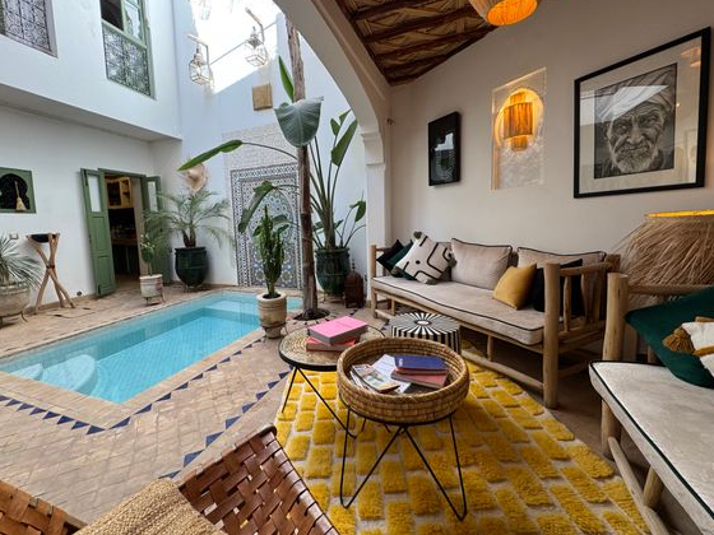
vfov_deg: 81.6
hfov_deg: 98.2
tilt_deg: -4.3
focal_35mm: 15
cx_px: 349
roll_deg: +1.6
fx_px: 309
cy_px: 250
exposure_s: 1/99
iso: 50
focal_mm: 2.22
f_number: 2.2
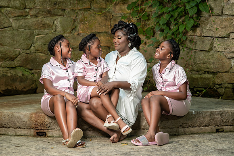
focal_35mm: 87
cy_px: 78
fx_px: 568
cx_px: 117
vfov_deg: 15.7
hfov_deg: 23.3
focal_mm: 86
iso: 400
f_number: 4
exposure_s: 1/200
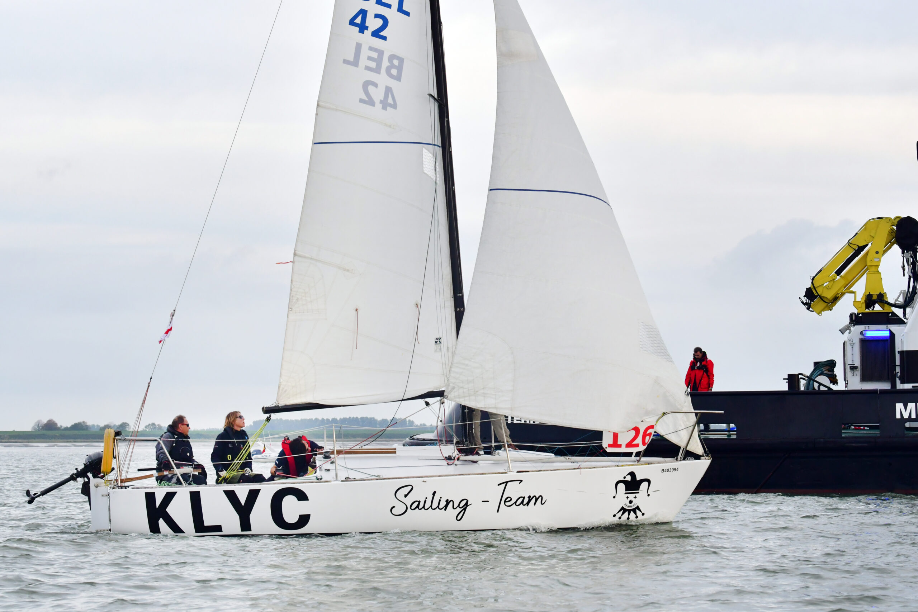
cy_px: 306
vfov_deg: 11.7
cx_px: 459
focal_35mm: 117
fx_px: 2983
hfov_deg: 17.5
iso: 800
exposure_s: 1/1000
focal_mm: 78
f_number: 6.3
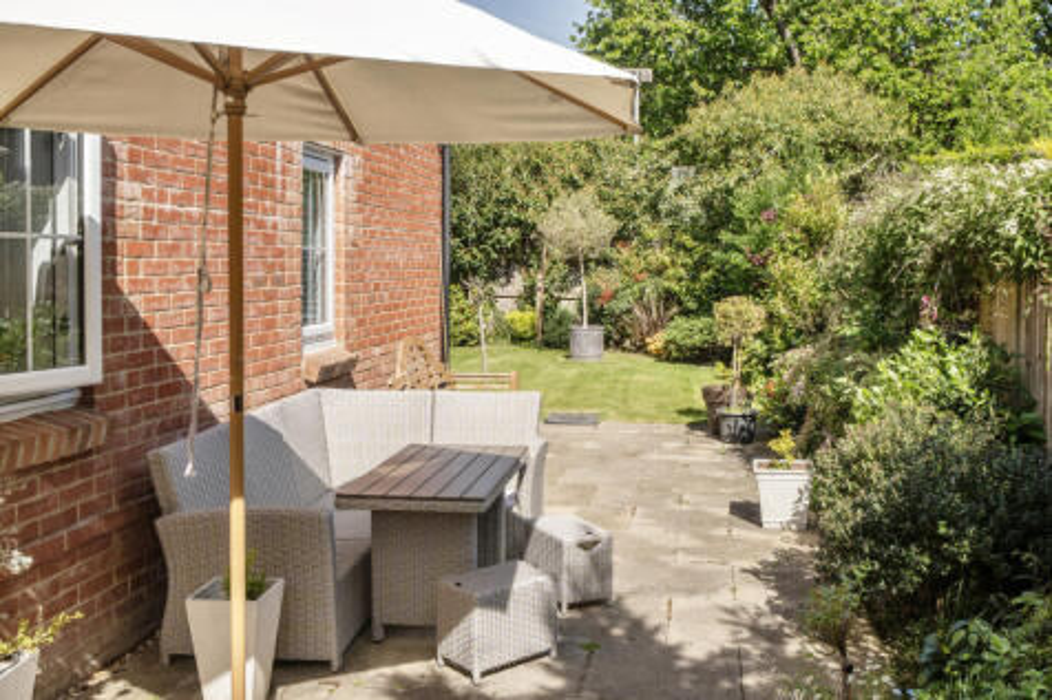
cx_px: 526
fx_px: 993
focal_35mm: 34
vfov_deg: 38.9
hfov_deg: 55.8
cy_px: 350
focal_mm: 23
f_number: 8
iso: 200
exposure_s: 1/400
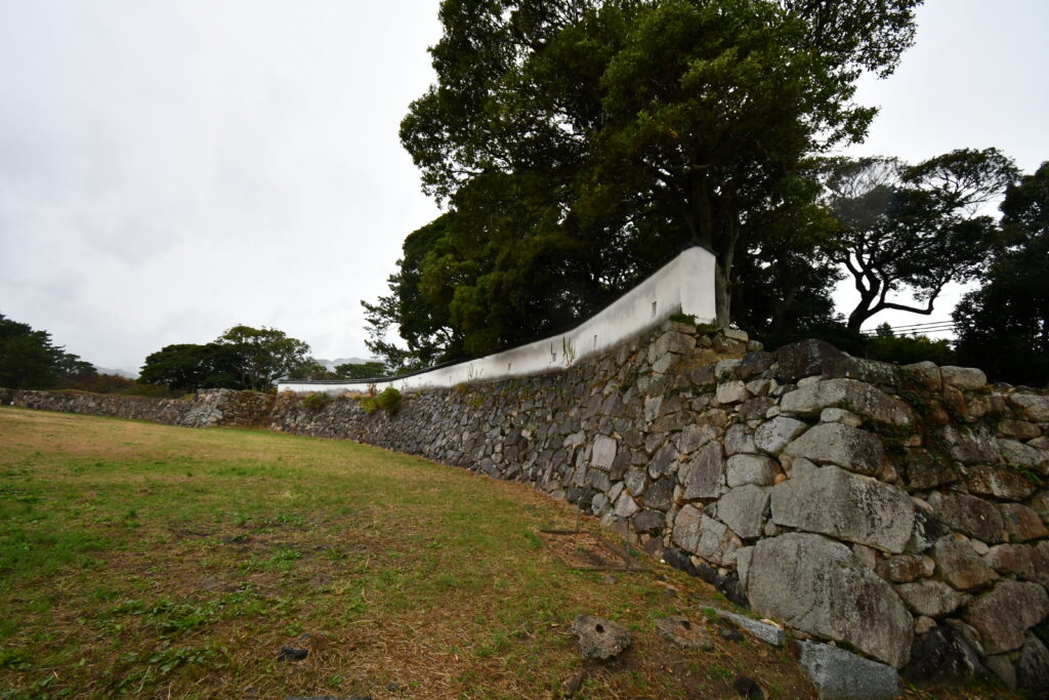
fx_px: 437
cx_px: 524
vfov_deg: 77.3
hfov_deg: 100.4
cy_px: 350
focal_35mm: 15
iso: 400
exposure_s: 1/250
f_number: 5
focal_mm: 10
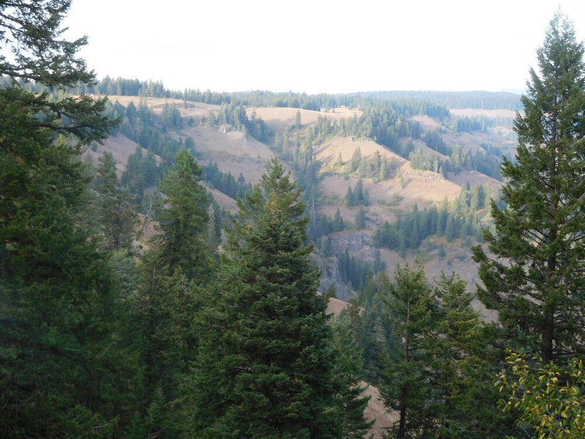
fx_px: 1048
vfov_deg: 23.7
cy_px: 220
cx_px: 292
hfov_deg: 31.2
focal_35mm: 62
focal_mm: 11.1
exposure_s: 1/100
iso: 125
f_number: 4.4
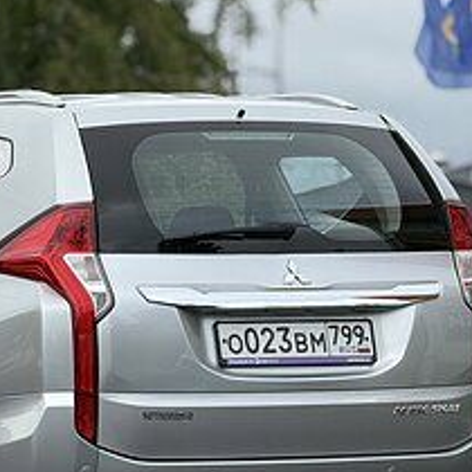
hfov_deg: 6.3
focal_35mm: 277
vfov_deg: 6.3
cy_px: 346
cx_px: -18
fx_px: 4273
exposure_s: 1/751
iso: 50
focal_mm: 15.66
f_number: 2.8
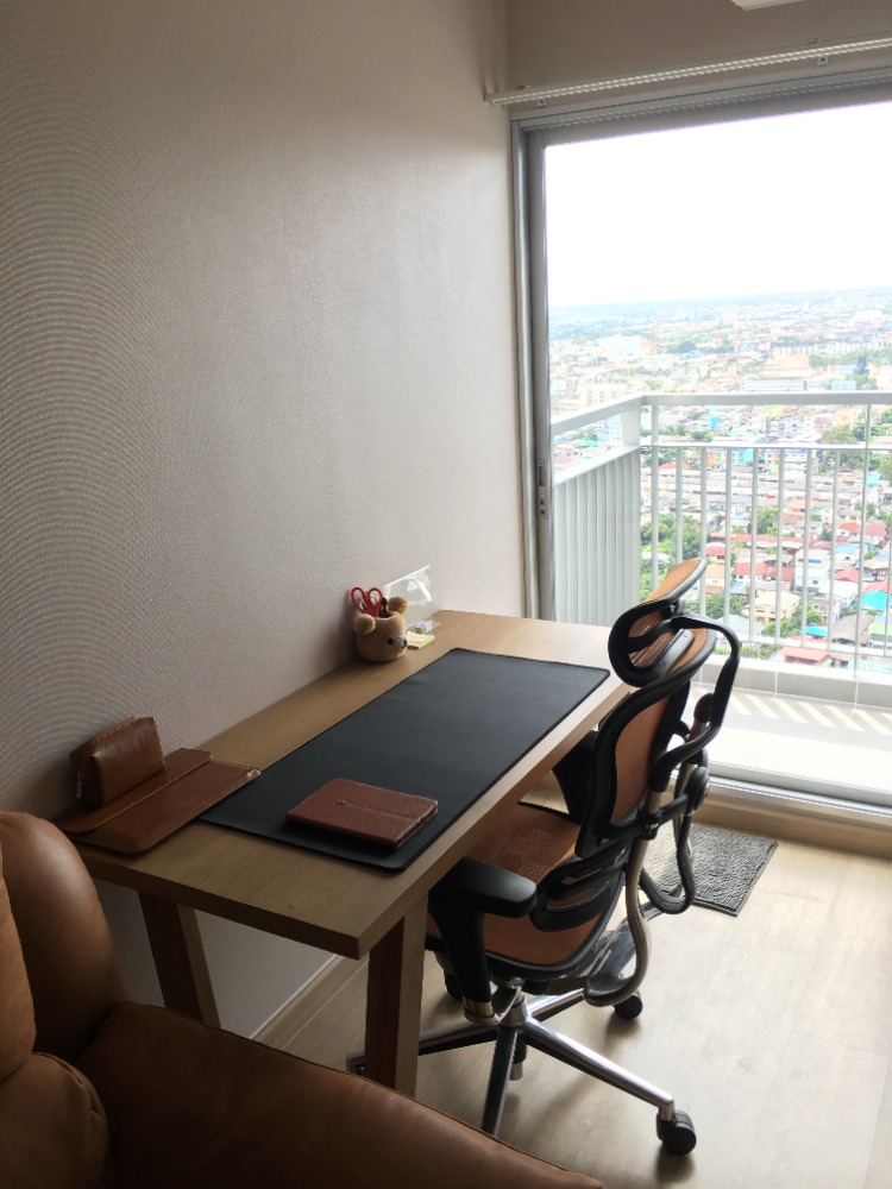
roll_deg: +3.2
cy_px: 594
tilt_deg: -14.5
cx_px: 446
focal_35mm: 29
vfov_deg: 61.7
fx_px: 996
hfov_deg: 48.2
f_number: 2.2
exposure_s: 1/50
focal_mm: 4.15
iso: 32
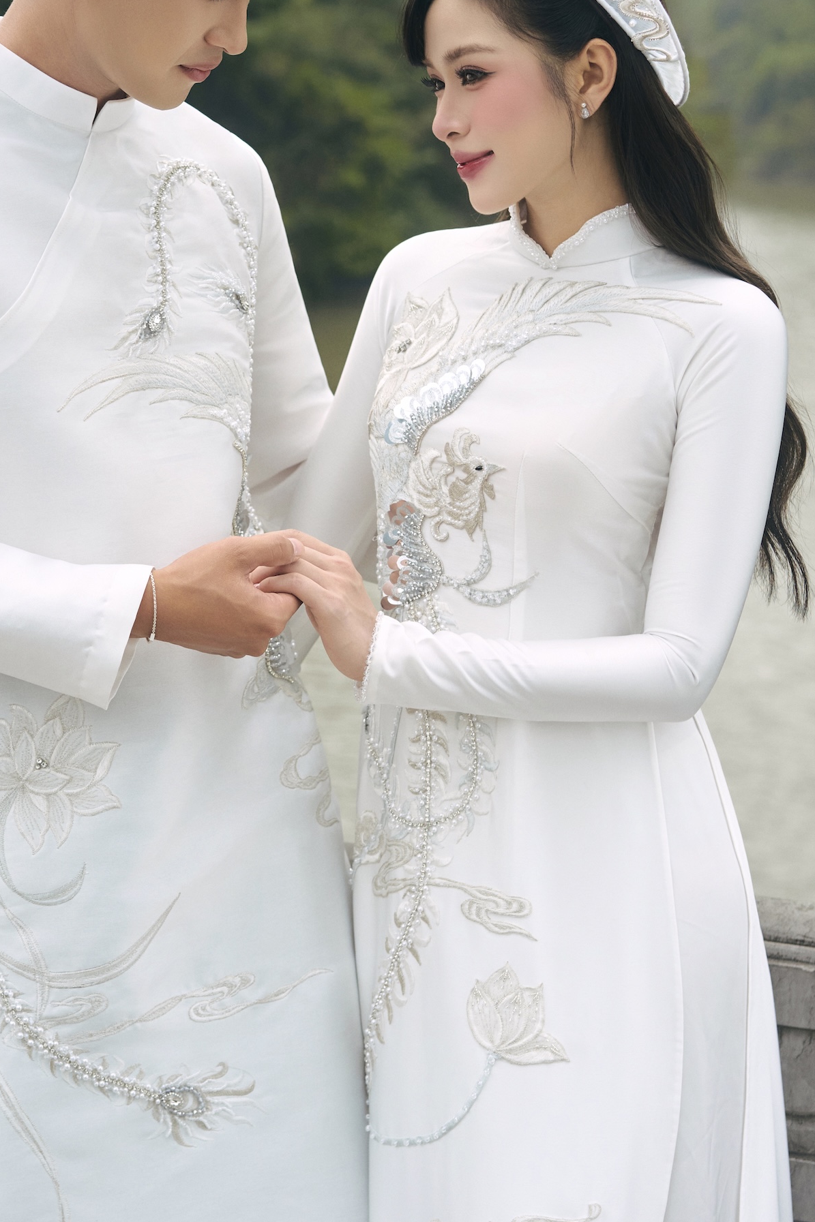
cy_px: 535
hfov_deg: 16.4
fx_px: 2819
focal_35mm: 83
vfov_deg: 24.5
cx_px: 273
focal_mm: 55
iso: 640
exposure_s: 1/2500
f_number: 3.5
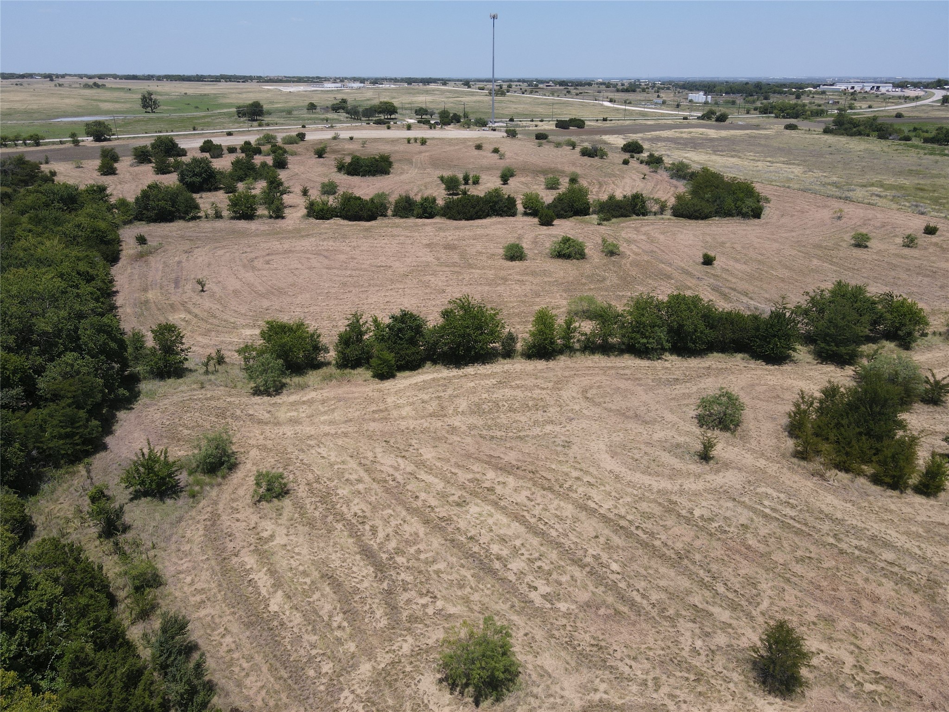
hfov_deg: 71.6
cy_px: 356
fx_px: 658
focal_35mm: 24
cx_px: 474
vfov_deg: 56.8
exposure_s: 1/725
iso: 100
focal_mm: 4.5
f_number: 2.8
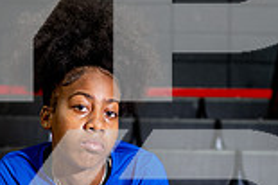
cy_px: 225
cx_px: 84
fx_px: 694
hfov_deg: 22.5
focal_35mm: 90
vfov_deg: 14.6
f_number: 1.4
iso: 200
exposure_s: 1/320
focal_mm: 24
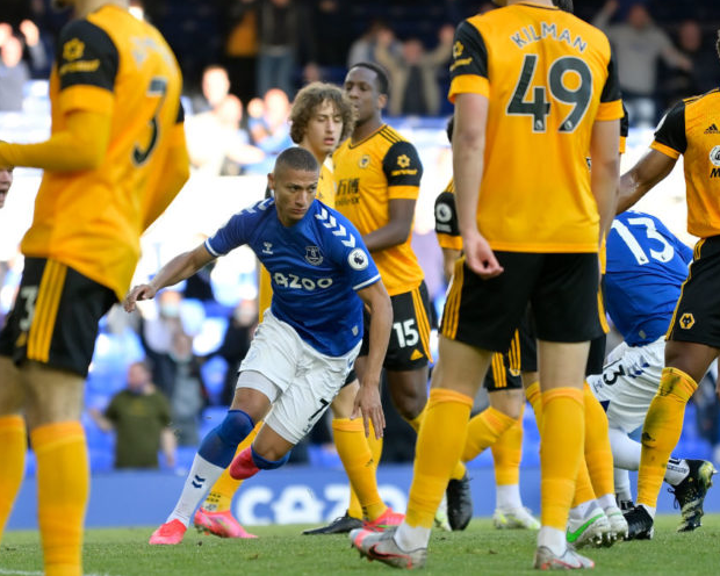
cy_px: 287
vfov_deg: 6.8
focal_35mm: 227
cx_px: 368
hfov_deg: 8.5
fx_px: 4837
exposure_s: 1/1000
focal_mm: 200
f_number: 2.8
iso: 400
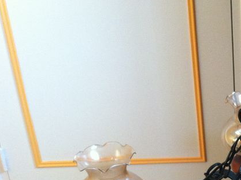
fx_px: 584
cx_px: 279
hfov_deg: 21.8
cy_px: 176
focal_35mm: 84
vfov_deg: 17.2
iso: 200
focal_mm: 3.85
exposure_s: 1/15
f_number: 2.8
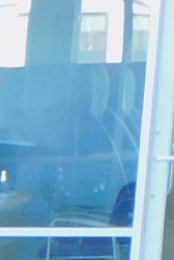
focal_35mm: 282
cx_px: -787
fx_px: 2039
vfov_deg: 6.8
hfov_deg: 4.1
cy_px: 687
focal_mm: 5.4
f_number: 3.5
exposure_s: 1/30
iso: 200
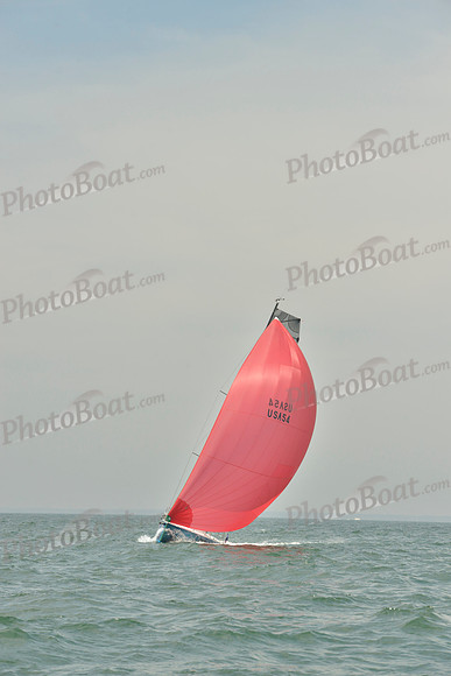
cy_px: 338
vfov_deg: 16.4
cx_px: 226
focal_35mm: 125
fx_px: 2347
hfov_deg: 11.0
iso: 560
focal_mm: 125
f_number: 13
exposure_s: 1/1250
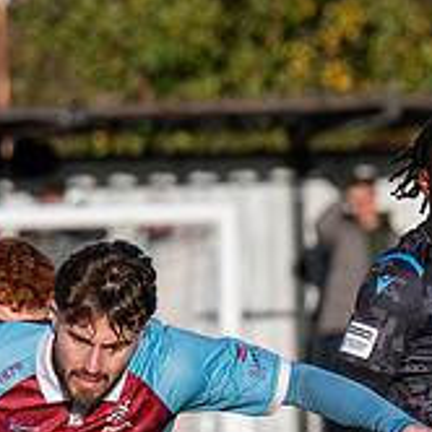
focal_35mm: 1399
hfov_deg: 1.3
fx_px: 19753
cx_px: -316
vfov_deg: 1.3
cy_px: 536
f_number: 4
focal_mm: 165
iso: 400
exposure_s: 1/4000
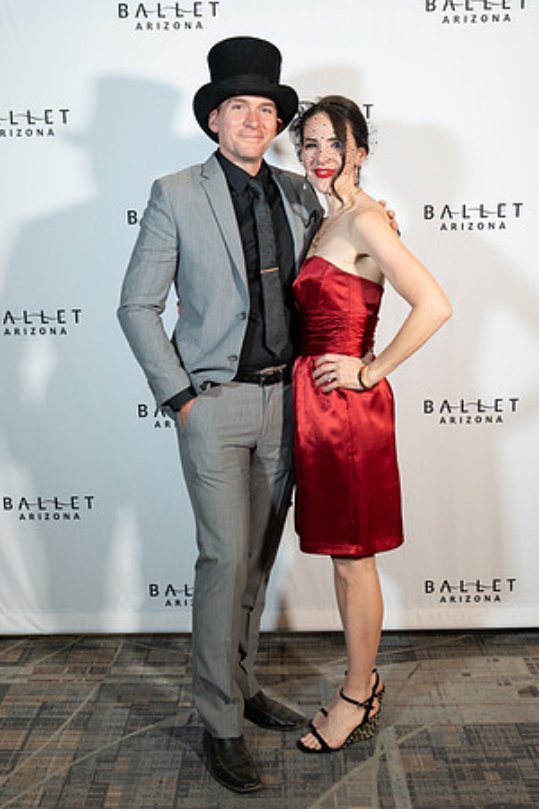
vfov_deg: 45.4
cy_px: 404
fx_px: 966
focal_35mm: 43
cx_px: 270
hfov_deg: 31.2
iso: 1600
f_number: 2.8
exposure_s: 1/200
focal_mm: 29.1
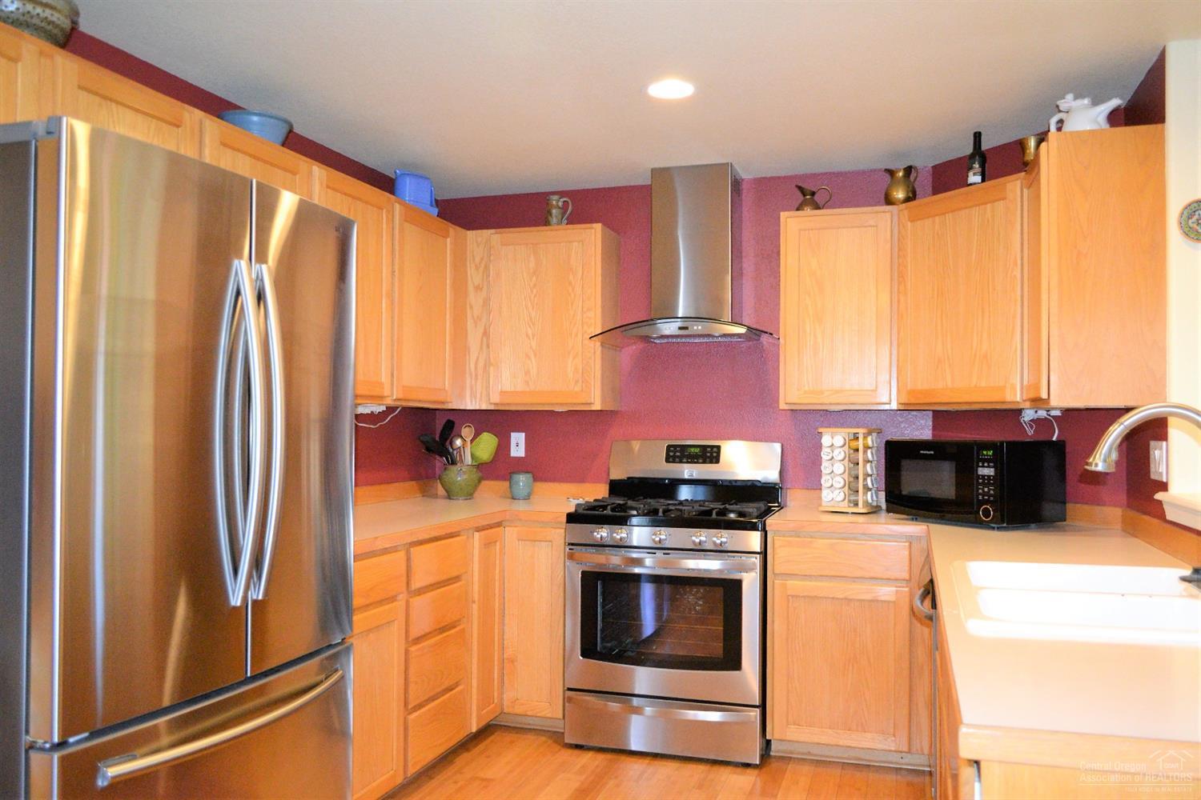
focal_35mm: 27
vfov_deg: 47.9
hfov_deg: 67.4
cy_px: 400
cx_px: 600
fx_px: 901
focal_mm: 18
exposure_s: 1/200
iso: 3200
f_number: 3.5
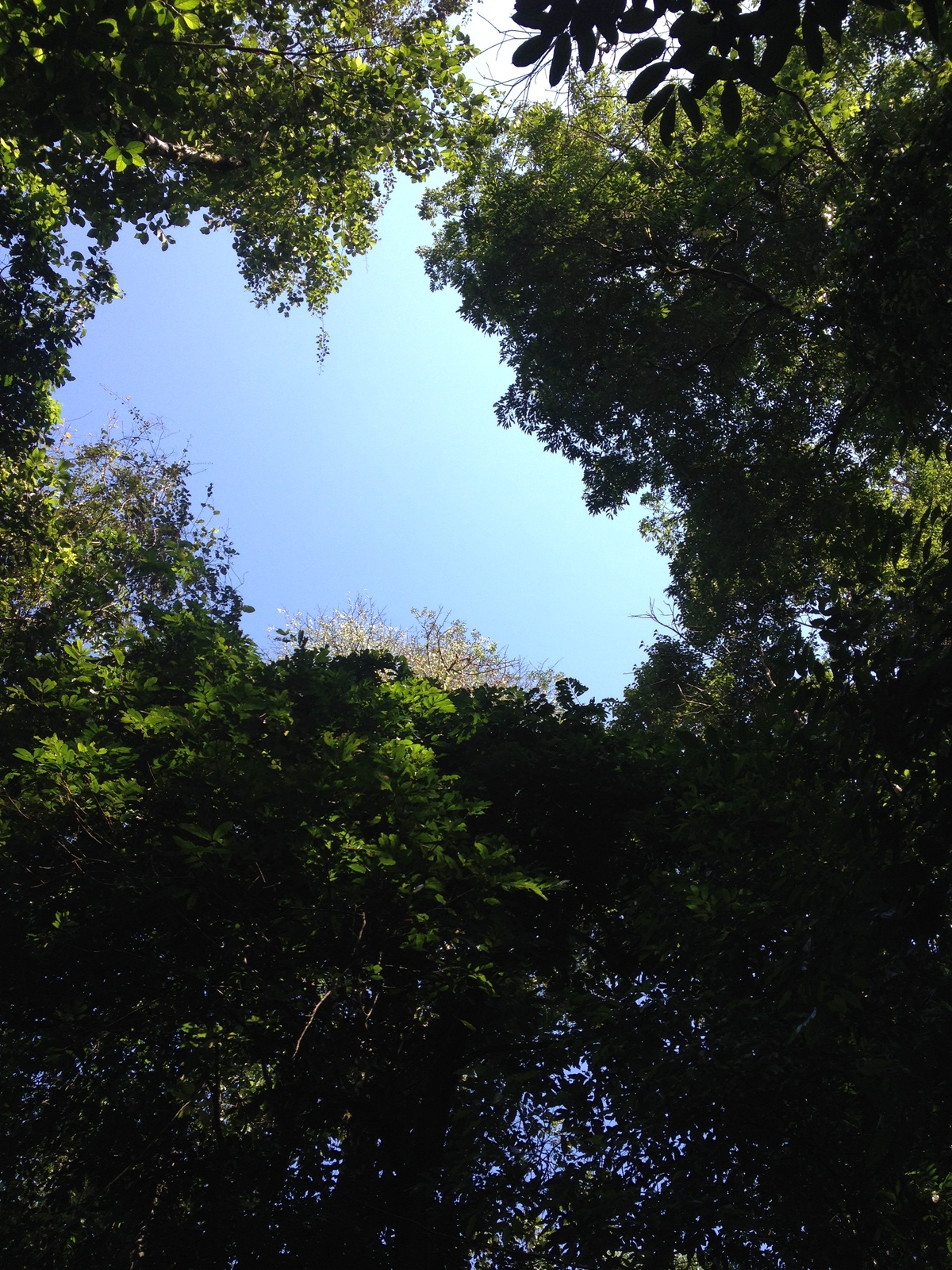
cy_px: 635
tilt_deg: +65.3
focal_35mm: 35
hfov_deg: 40.7
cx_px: 476
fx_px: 1283
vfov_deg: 52.6
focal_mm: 4.28
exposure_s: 1/511
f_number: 2.4
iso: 50
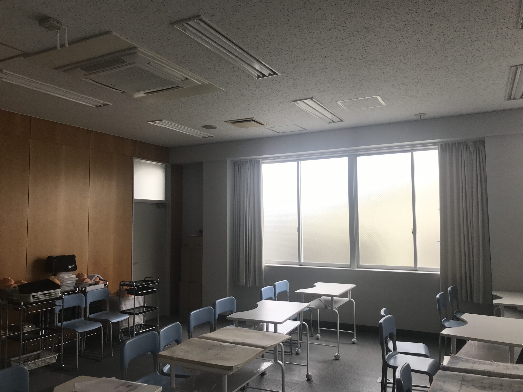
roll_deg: +1.3
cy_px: 196
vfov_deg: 49.7
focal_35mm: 28
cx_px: 262
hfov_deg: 63.4
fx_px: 423
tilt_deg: +3.6
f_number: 1.8
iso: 25
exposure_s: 1/120
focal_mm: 3.99
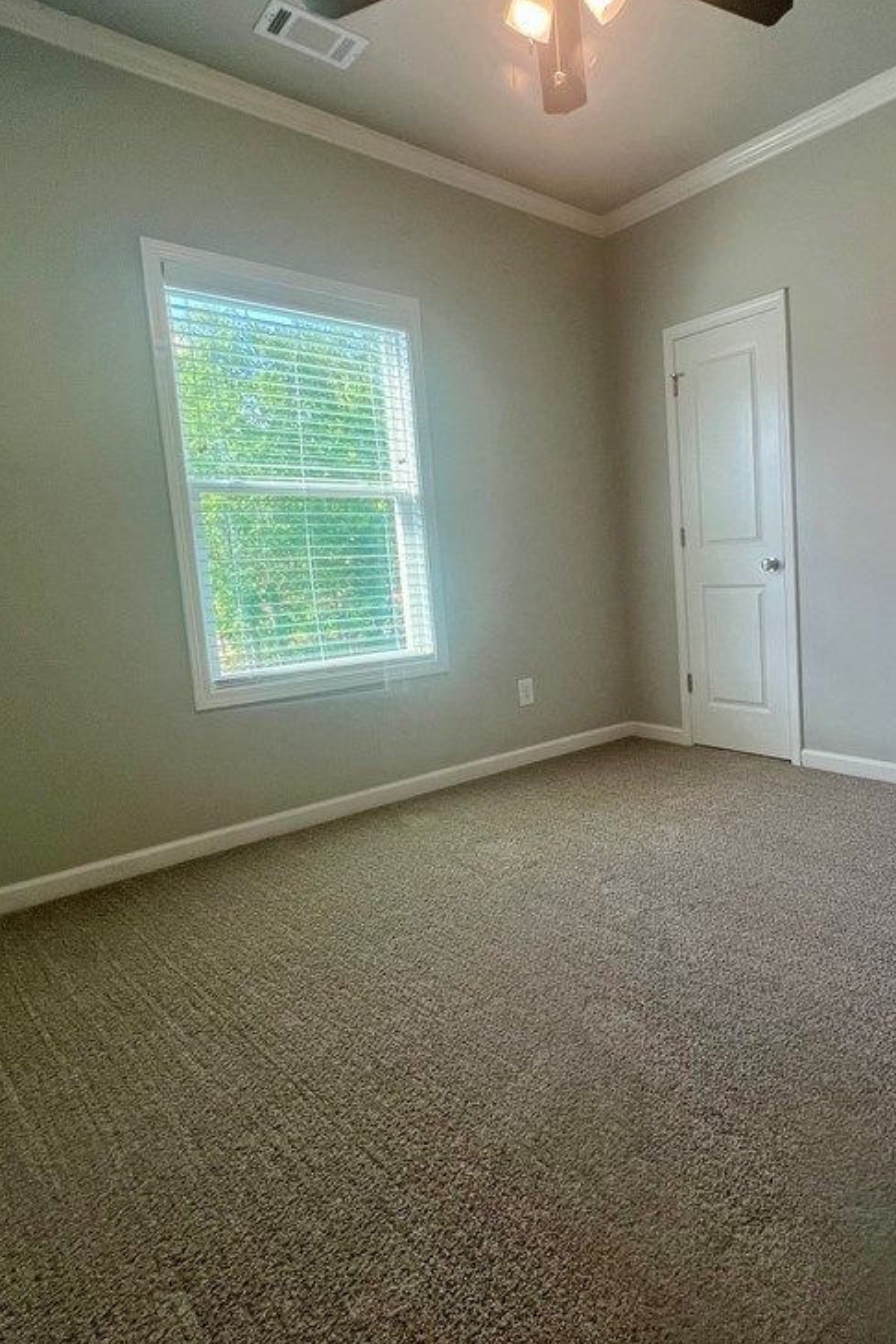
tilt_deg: -6.4
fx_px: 709
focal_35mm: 19
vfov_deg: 86.8
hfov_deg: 60.8
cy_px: 640
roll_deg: +3.8
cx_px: 677
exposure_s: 1/120
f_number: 1.8
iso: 80
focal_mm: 1.57
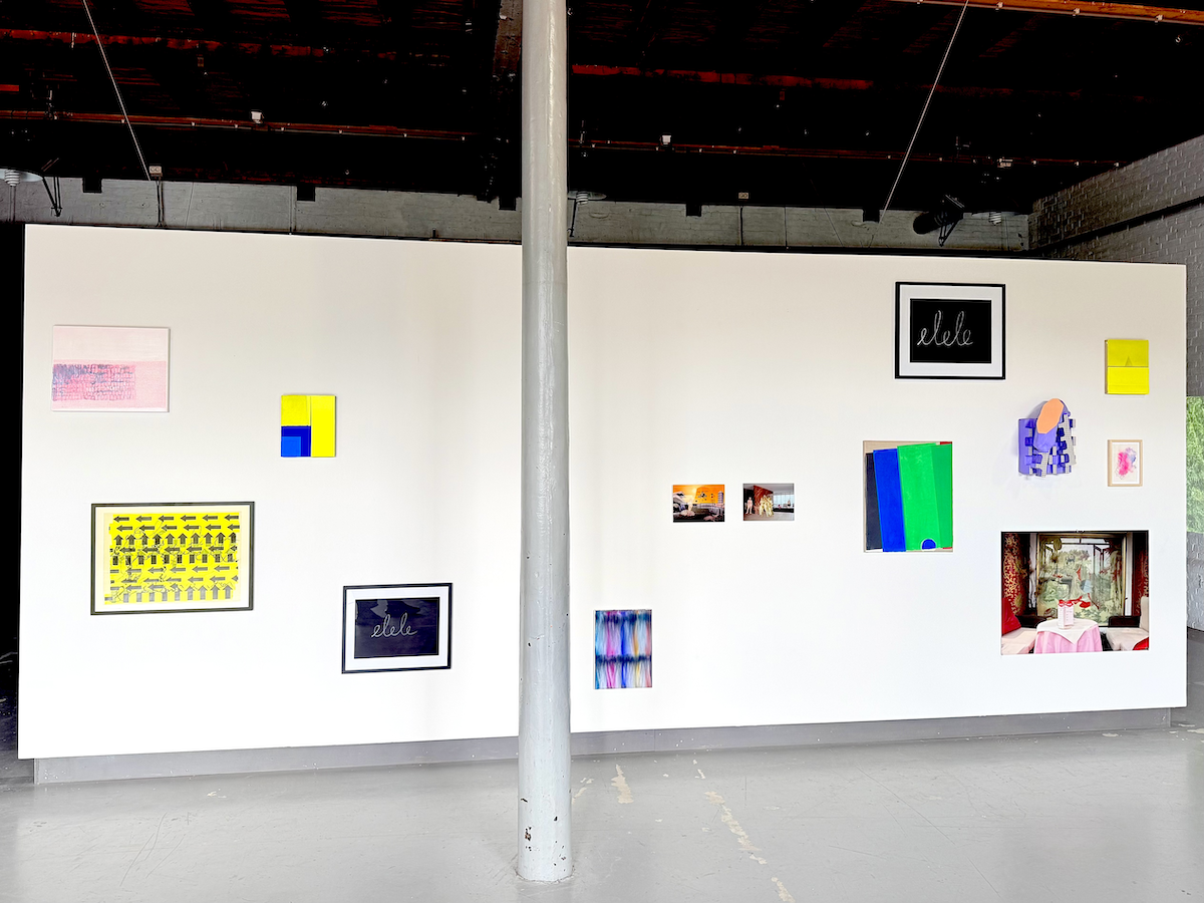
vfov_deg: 56.8
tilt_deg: +2.1
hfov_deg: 71.6
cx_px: 602
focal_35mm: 24
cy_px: 452
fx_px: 835
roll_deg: +0.8
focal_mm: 6.76
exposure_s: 1/121
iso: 64
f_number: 1.78
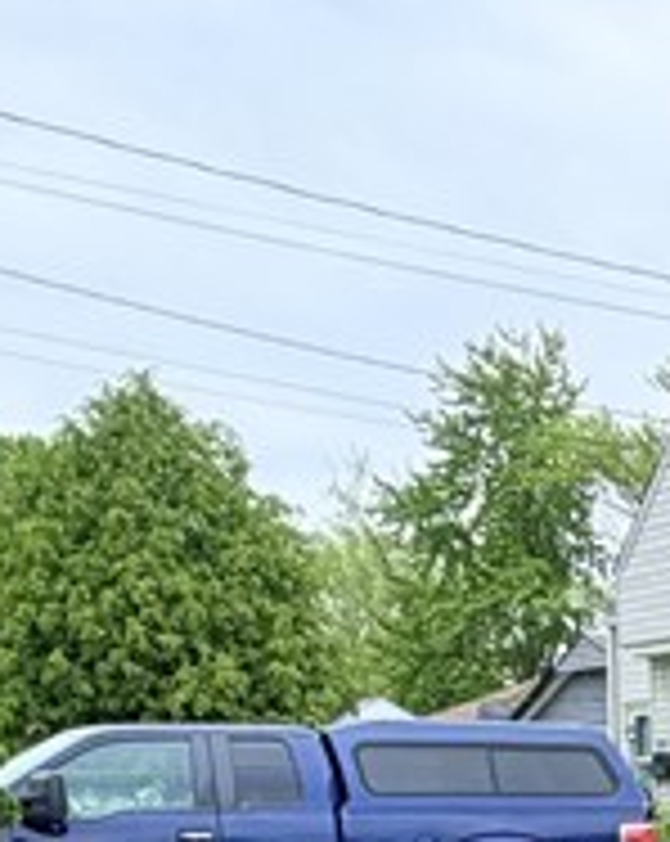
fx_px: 1864
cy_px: 1121
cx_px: 1241
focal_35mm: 75
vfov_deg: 22.5
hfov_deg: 16.6
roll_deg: -0.2
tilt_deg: -8.6
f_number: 2.2
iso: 32
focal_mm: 2.22
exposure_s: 1/770
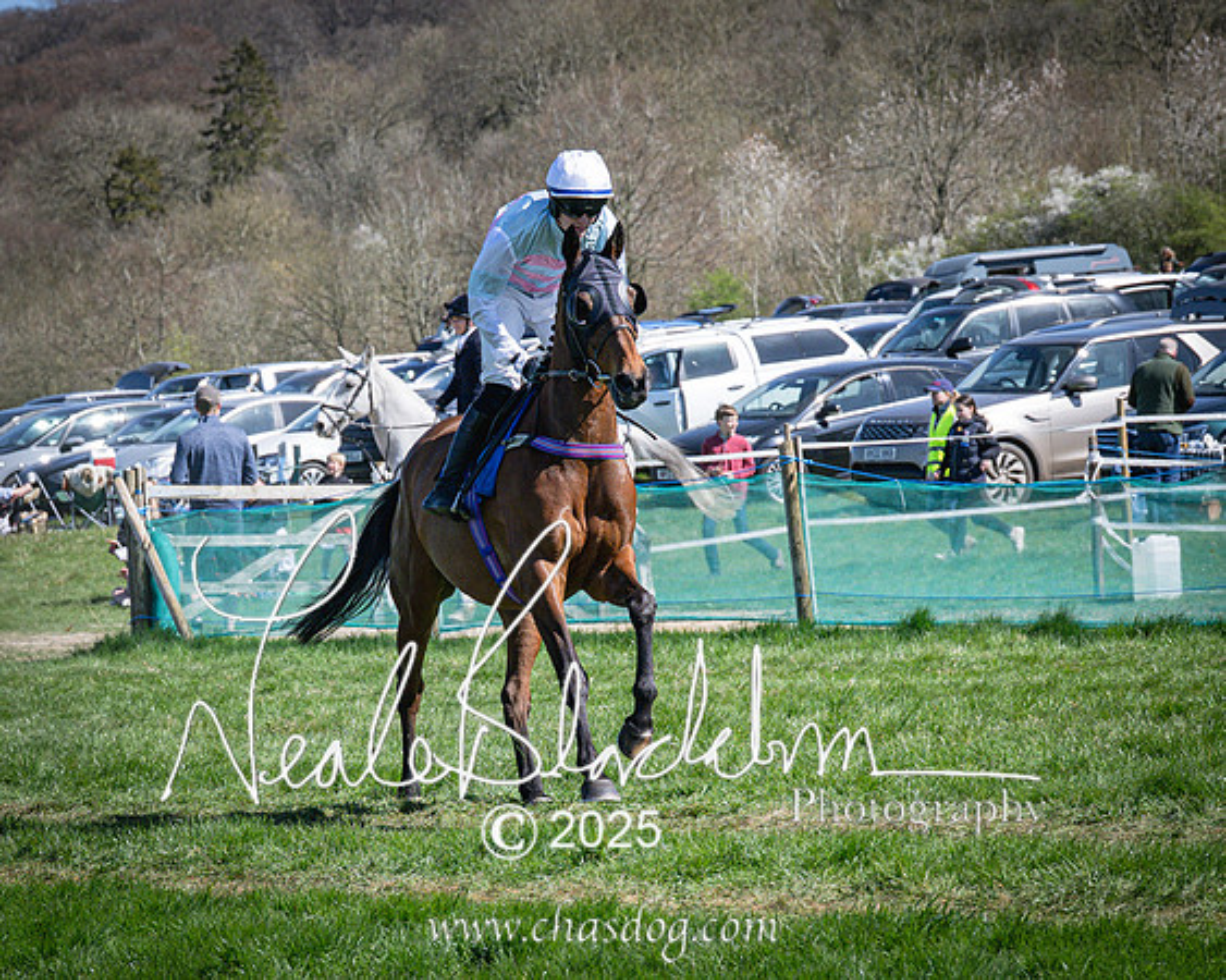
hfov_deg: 9.7
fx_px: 7250
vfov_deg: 7.7
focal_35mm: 200
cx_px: 489
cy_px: 528
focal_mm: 77
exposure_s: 1/2000
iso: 320
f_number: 5
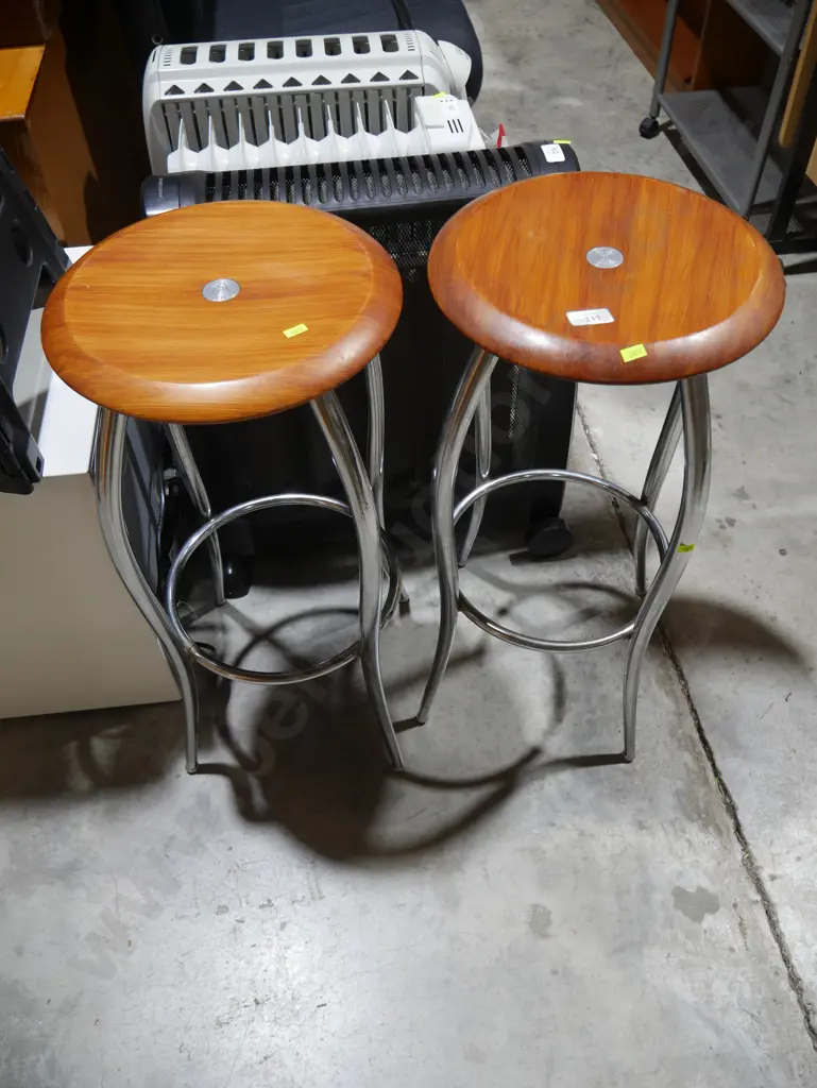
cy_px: 544
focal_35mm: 28
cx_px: 408
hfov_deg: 49.8
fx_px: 880
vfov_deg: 63.4
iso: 200
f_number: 3.5
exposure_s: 1/60
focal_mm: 14
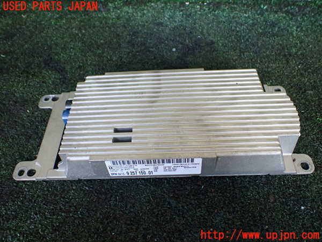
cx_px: 161
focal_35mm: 30
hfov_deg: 60.0
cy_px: 121
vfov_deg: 46.8
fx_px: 279
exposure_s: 1/125
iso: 640
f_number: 2.3
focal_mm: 5.4
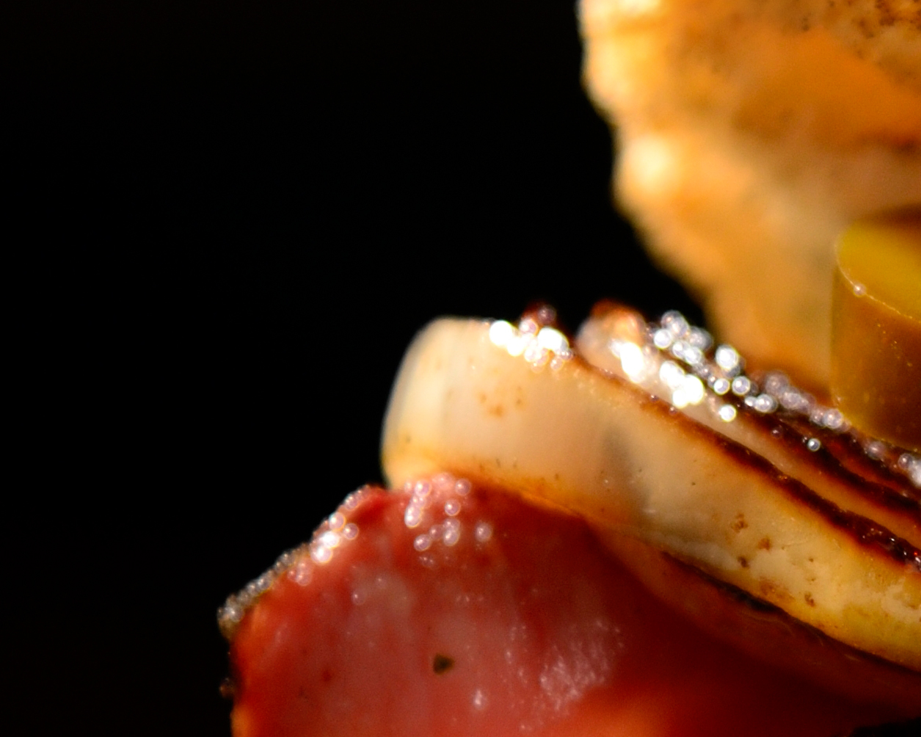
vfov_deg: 3.4
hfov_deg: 4.3
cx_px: 1485
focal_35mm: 450
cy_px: 838
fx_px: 12266
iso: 125
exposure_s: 1/80
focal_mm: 100
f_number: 5
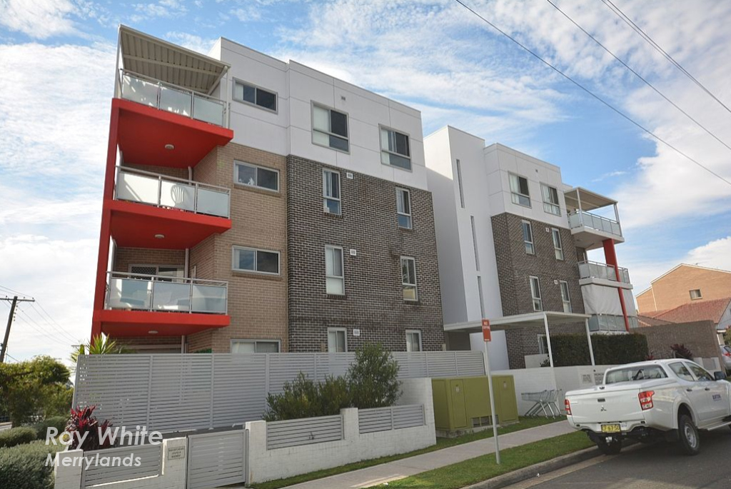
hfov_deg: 100.3
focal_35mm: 15
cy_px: 244
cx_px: 366
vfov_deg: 77.5
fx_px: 305
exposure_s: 1/60
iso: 220
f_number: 4
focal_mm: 10
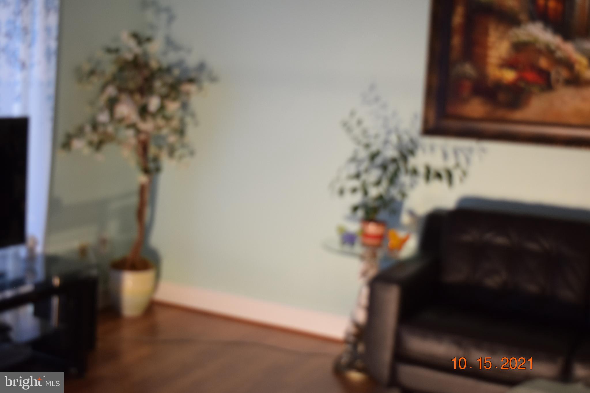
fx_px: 860
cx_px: 295
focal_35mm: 52
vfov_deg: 25.7
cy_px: 196
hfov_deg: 37.9
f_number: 4.5
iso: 1000
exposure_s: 1/60
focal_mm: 35
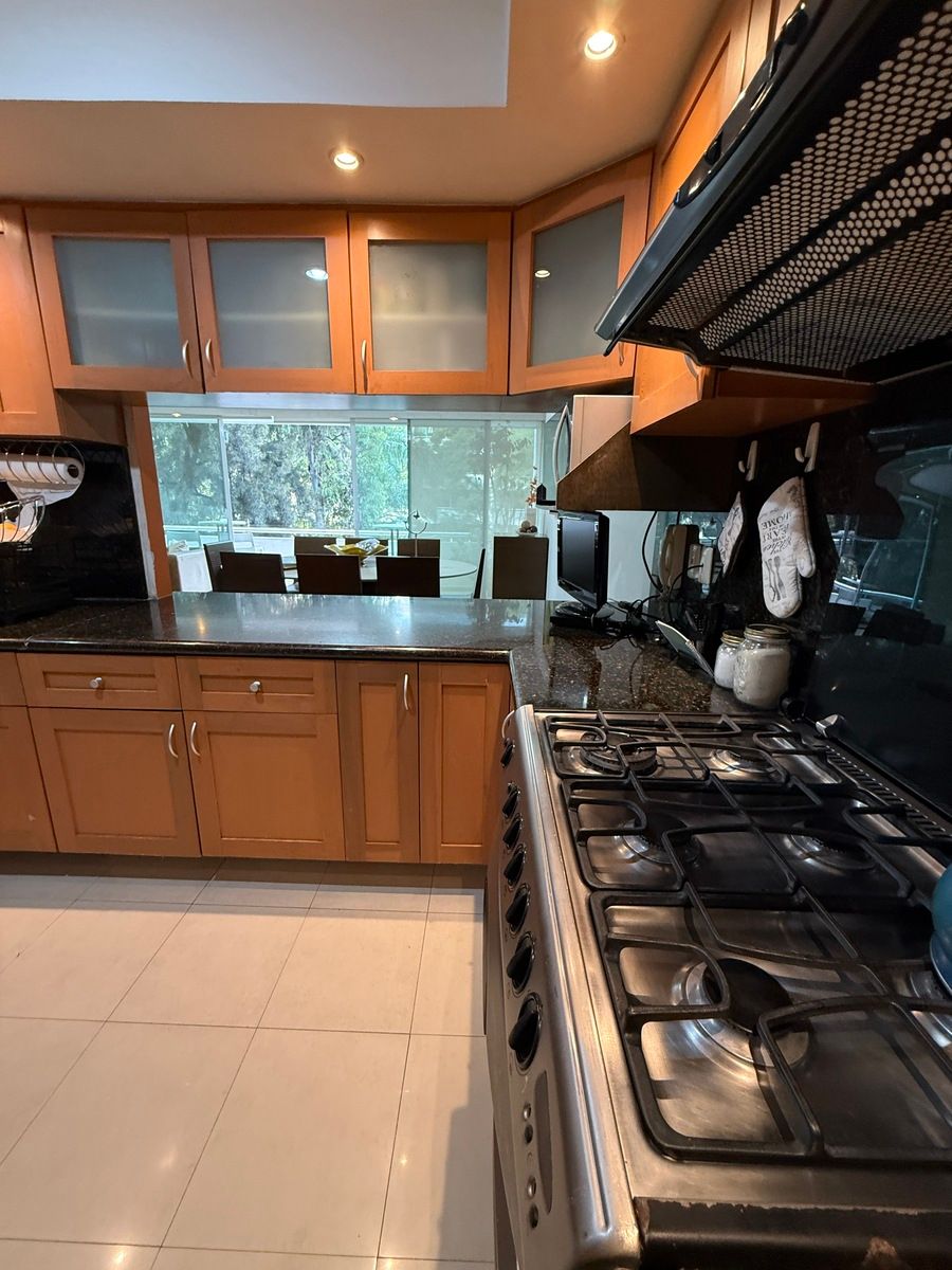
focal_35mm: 14
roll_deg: -1.1
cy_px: 635
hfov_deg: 85.7
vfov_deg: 102.1
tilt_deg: -12.1
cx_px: 476
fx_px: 513
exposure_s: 1/60
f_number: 2.2
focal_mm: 2.22
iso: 320
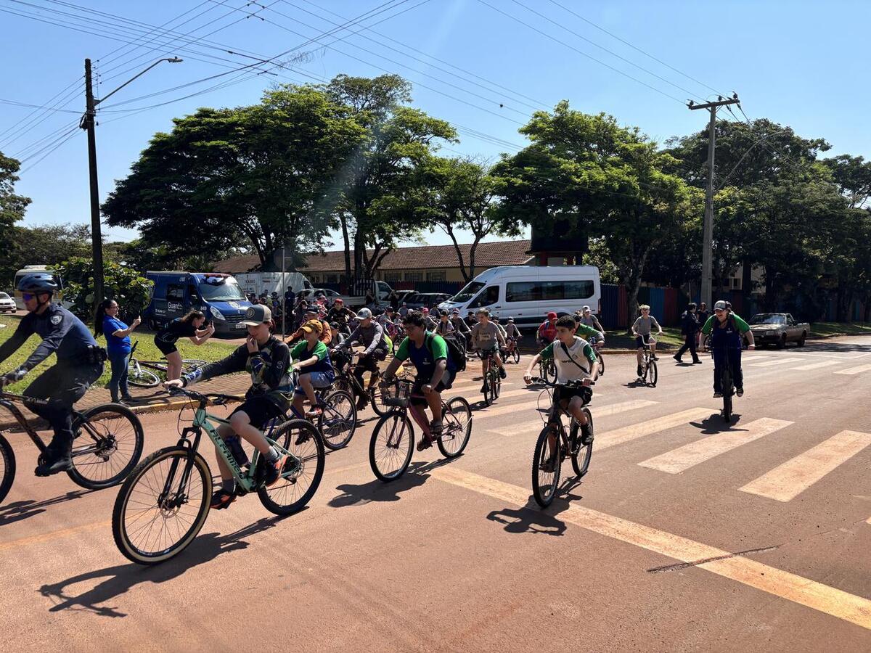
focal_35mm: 26
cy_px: 326
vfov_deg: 53.1
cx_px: 436
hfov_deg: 67.3
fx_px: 654
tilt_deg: -3.2
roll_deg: +0.0
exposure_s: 1/2710
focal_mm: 5.96
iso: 50
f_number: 1.6
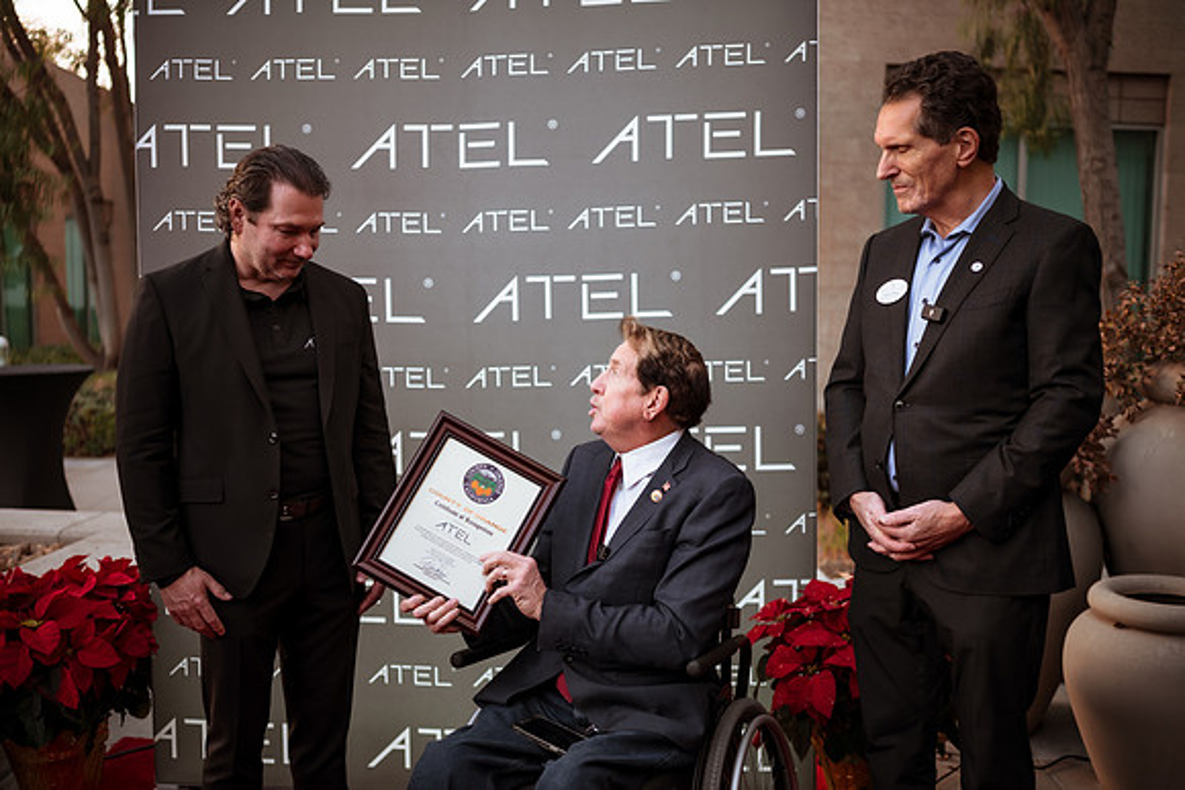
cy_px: 395
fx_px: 1152
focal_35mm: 35
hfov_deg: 54.4
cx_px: 592
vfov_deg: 37.9
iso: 200
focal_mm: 35
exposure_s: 1/400
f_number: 1.8
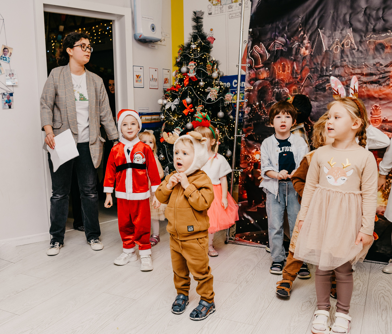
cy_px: 193
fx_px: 419
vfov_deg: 43.5
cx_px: 153
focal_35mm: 35
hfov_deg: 49.8
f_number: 4.5
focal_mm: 26
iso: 320
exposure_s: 1/160
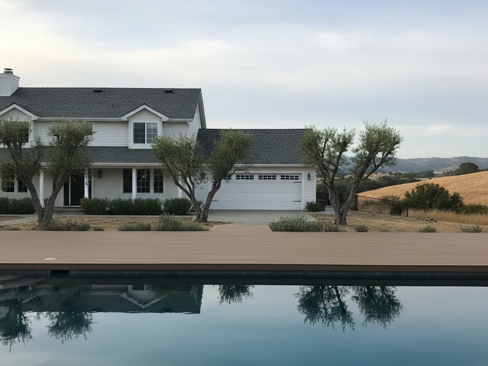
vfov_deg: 56.8
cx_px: 244
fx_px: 338
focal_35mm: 24
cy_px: 183
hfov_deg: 71.6
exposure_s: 1/1910
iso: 1244
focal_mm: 6.8
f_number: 1.68
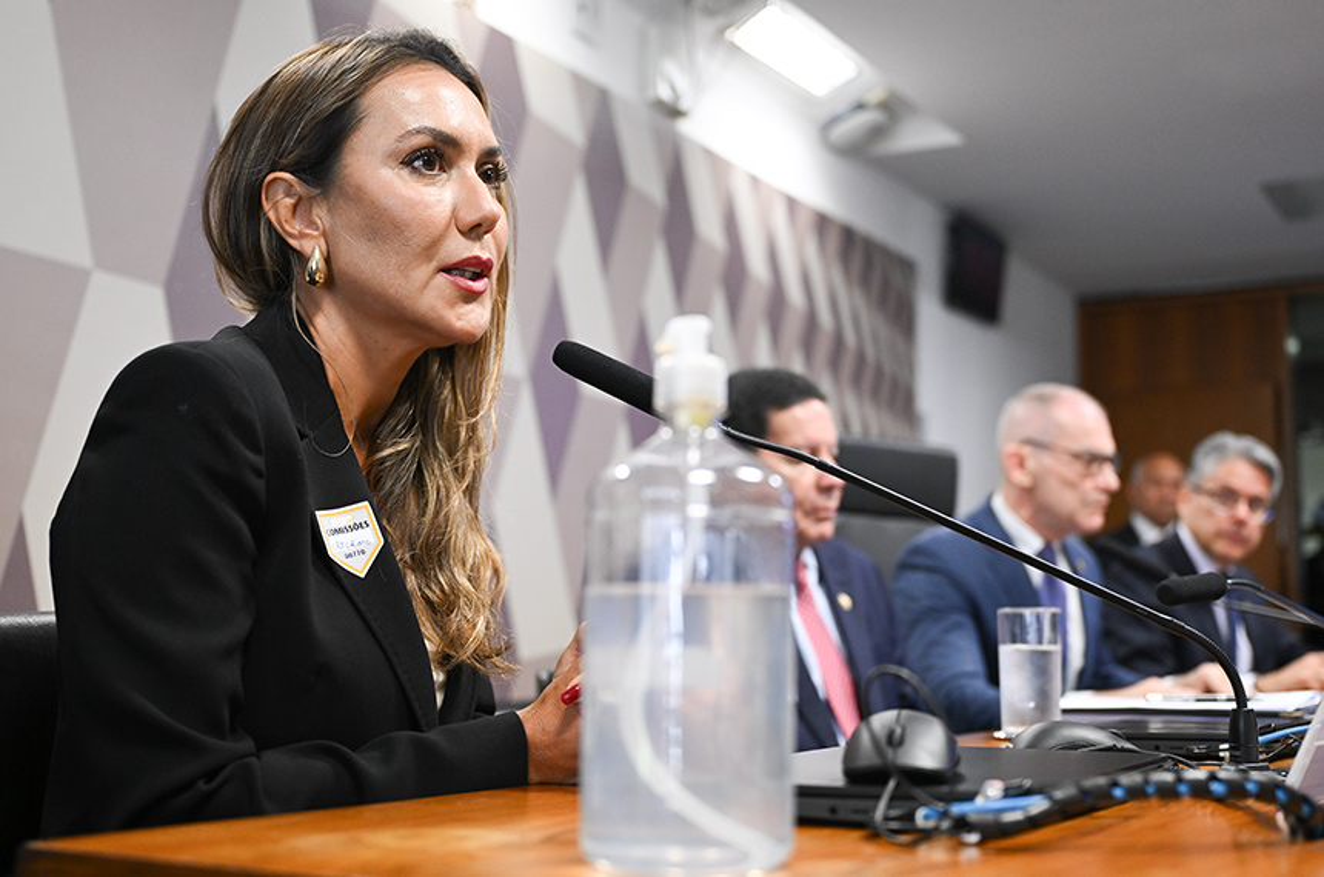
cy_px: 438
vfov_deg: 34.1
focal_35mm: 39
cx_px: 662
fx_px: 1432
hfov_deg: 49.6
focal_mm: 39
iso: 1600
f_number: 2.8
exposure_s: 1/200
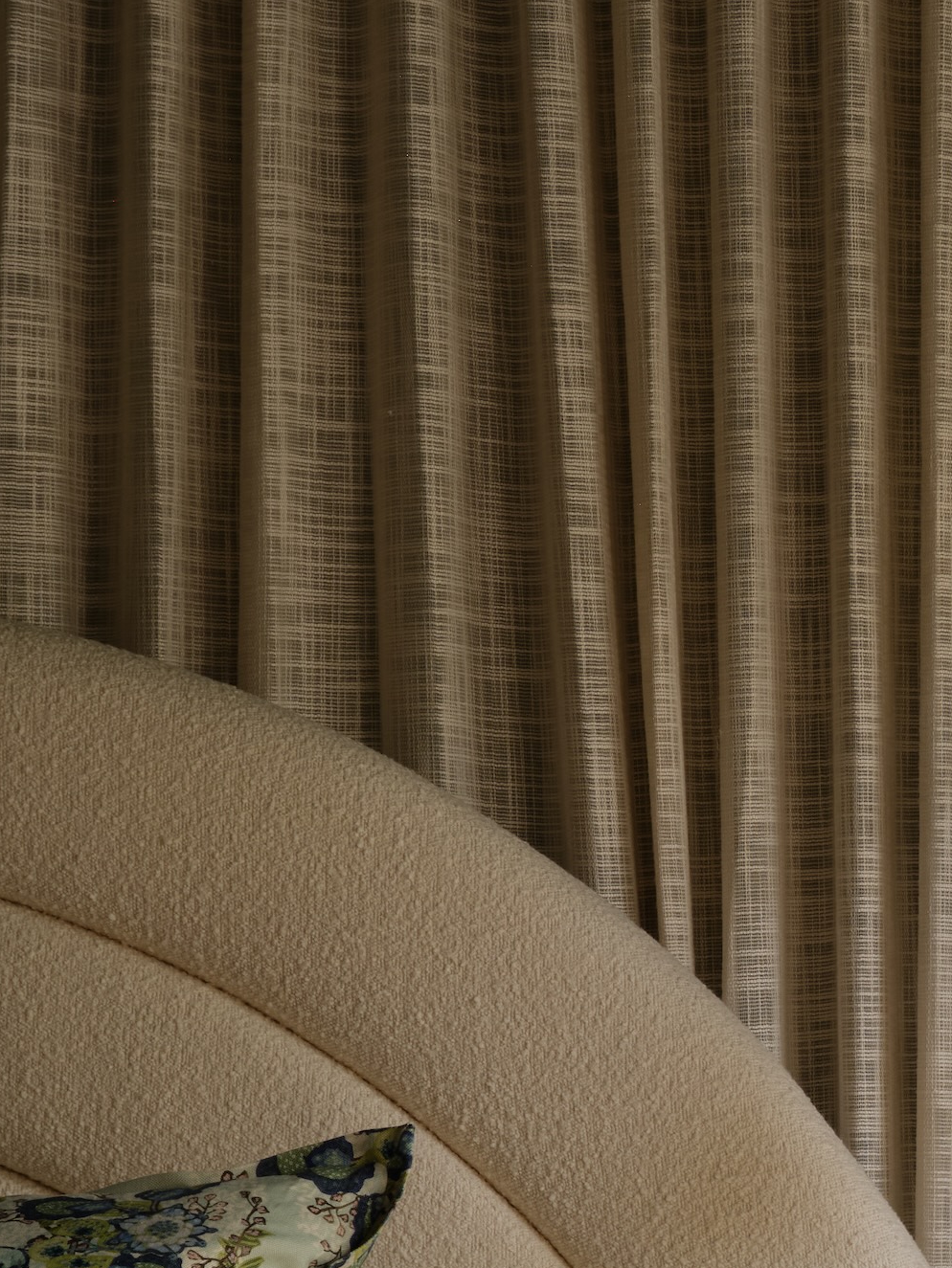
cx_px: 1708
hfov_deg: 8.0
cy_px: 1258
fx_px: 6599
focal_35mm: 180
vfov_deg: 10.9
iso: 250
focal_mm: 52.7
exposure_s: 1/1.59
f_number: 11
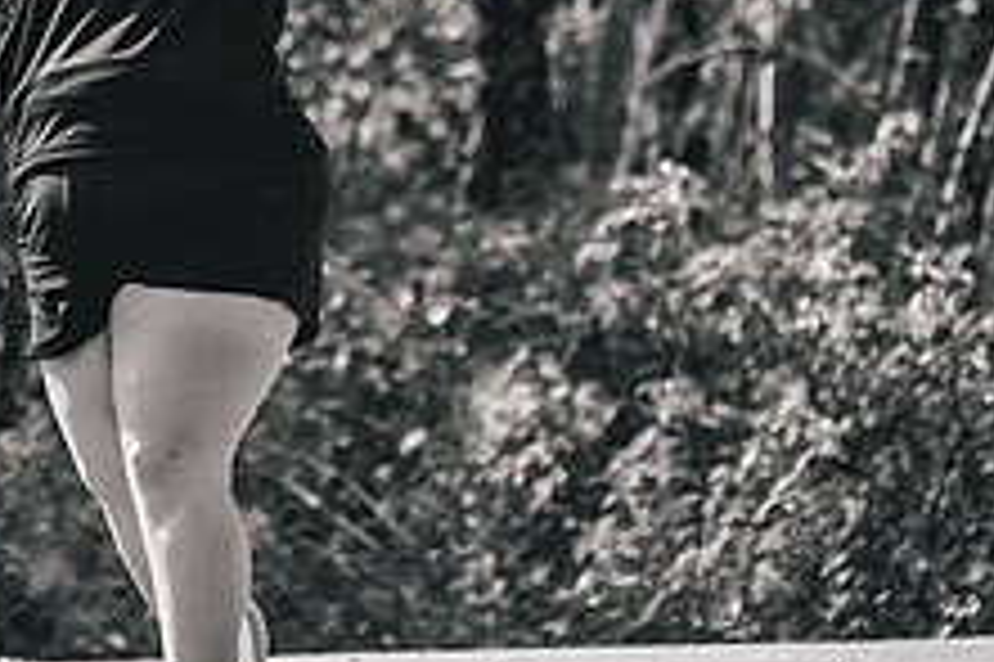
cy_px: 94
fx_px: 14071
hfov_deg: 4.0
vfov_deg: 2.7
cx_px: 37
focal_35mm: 510
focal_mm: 150
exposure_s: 1/3200
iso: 400
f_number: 2.8
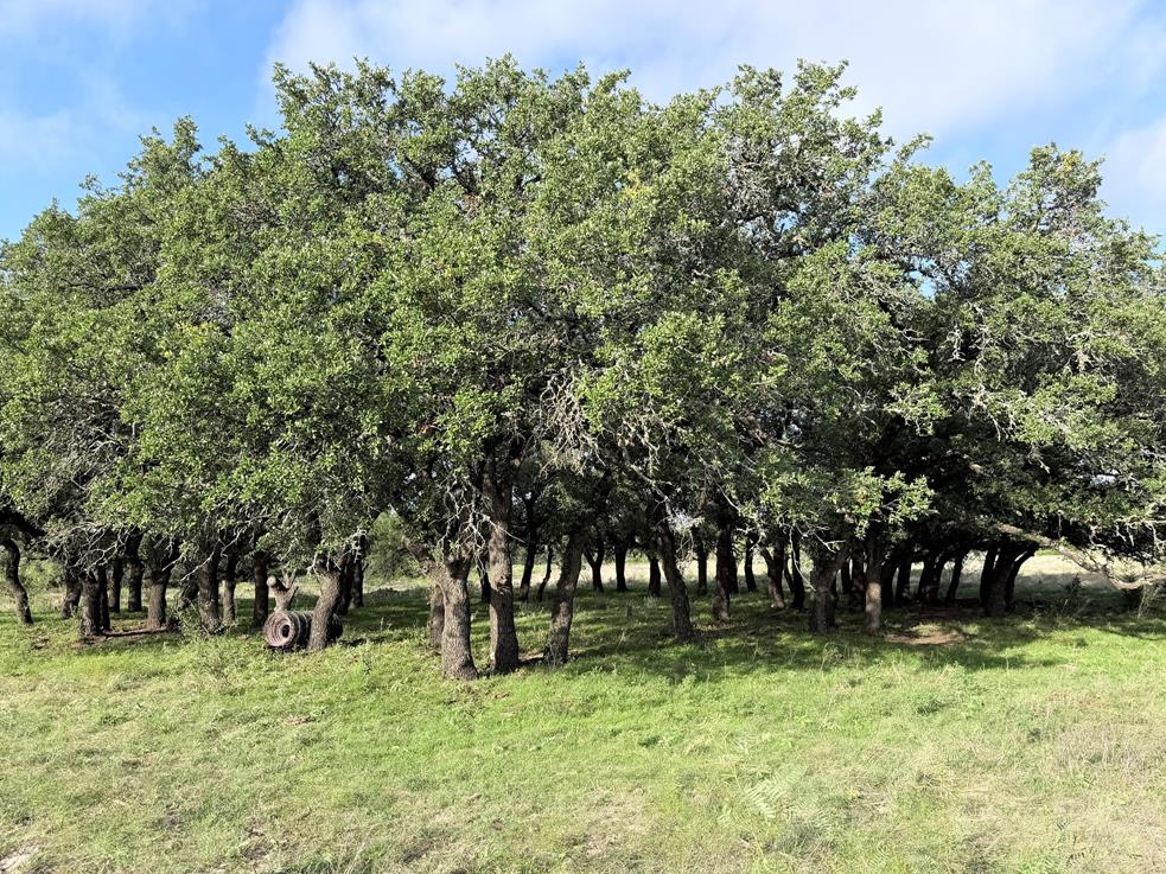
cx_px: 579
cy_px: 446
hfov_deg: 69.4
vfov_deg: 54.9
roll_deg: -0.1
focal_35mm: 25
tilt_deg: +6.5
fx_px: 842
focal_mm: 6.76
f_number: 1.78
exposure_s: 1/1689
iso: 80
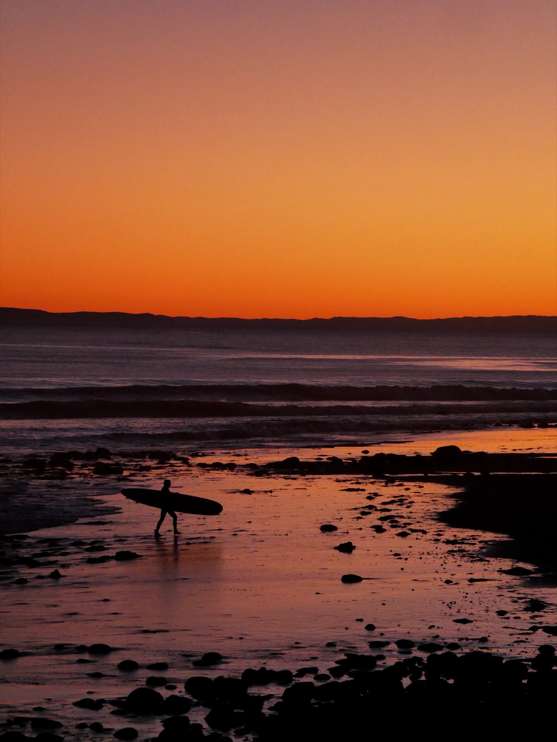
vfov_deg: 11.8
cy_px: 371
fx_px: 3604
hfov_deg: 8.8
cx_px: 278
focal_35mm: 168
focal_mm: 84
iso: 3200
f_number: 5.2
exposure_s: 1/125
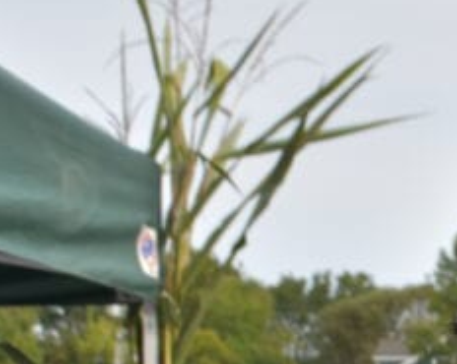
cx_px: 658
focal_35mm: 126
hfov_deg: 14.4
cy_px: 453
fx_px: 1700
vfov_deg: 11.9
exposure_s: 1/250
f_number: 8
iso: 200
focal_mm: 23
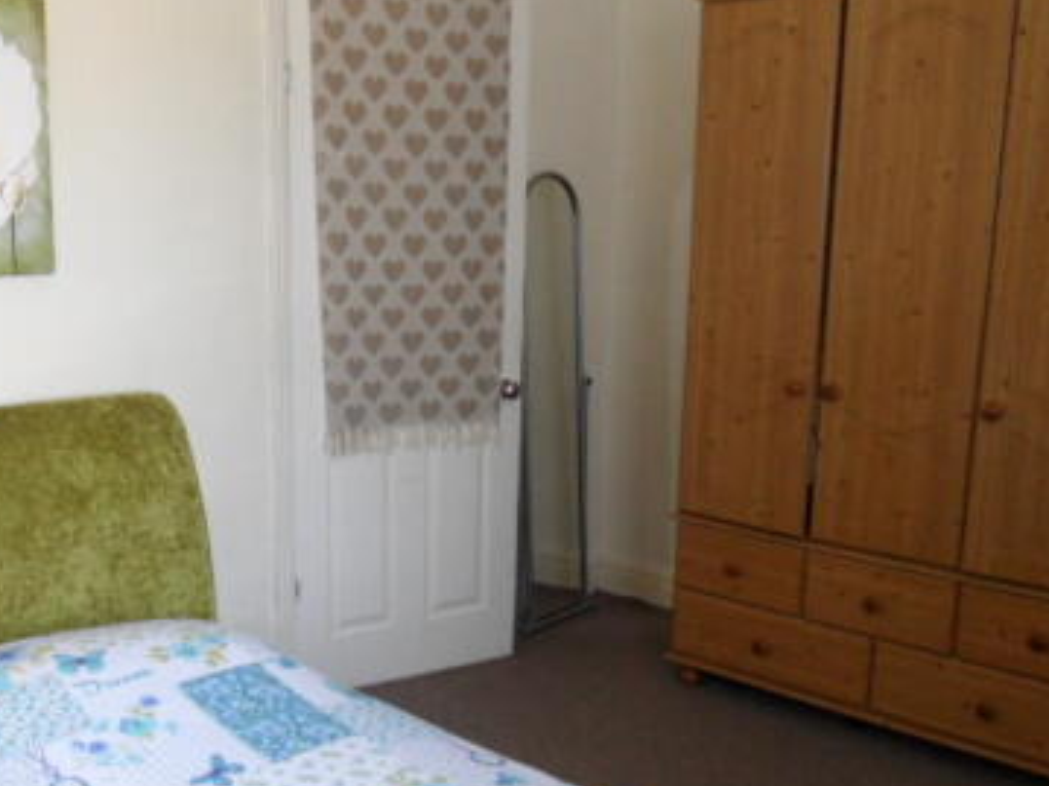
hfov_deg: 47.0
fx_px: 1181
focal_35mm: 39
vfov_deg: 36.6
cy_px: 487
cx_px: 340
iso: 200
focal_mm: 3.9
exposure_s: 1/30
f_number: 3.2
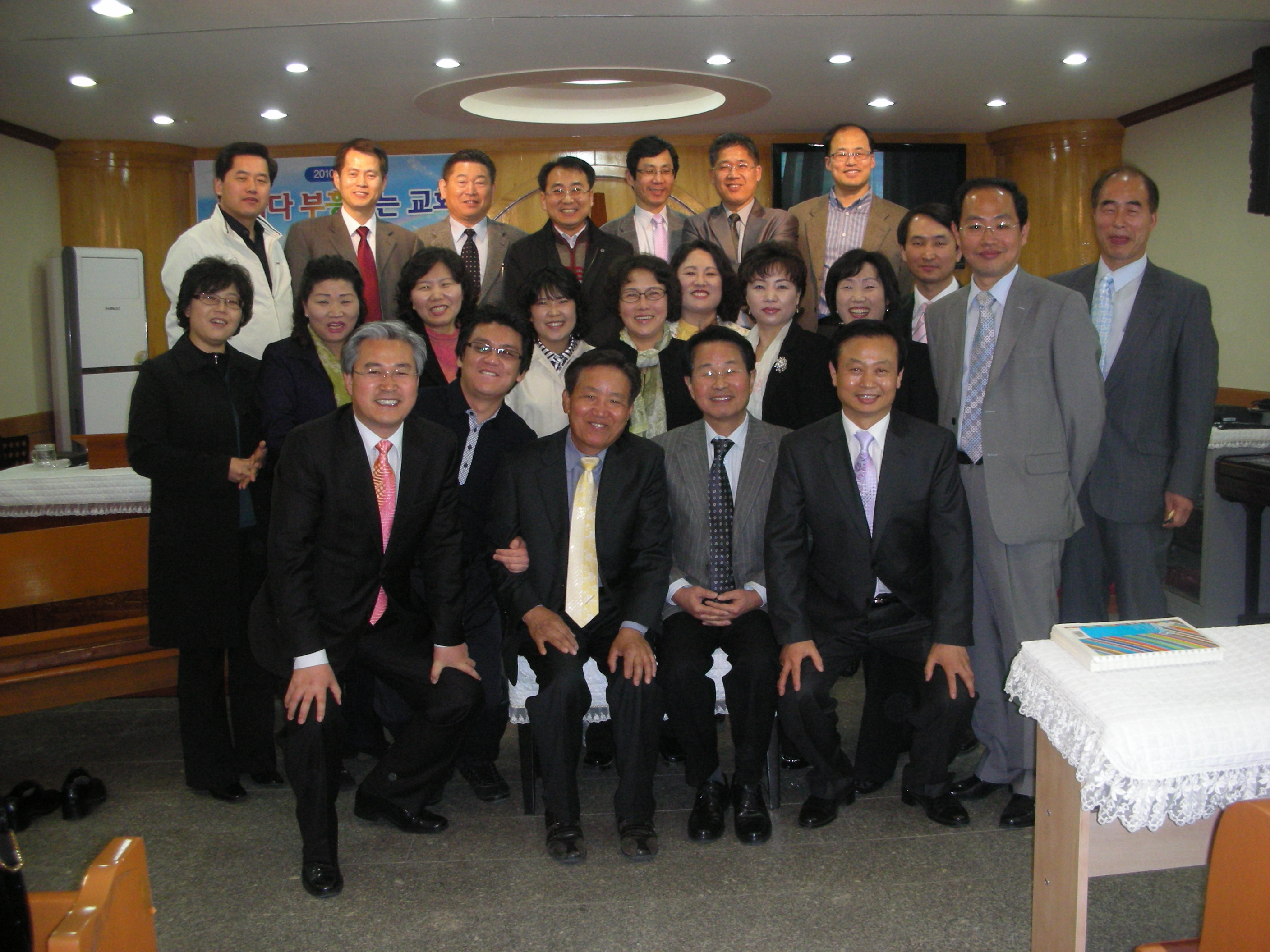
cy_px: 476
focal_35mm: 35
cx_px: 635
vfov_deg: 40.7
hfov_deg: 52.6
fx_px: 1284
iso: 200
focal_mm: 5.8
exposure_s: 1/60.1
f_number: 3
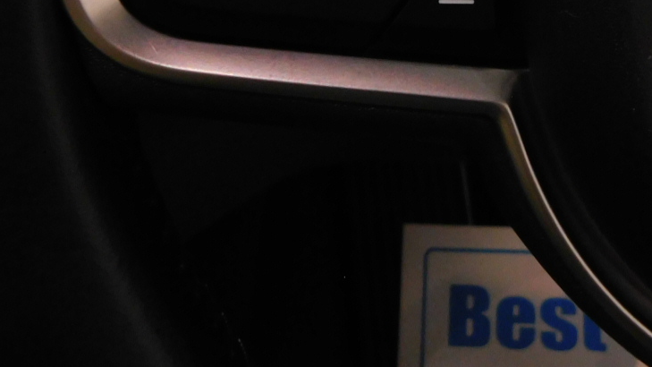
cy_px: -82
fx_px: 951
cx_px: 428
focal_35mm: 55
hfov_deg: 37.5
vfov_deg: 20.3
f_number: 3
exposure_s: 1/25
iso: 400
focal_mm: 4
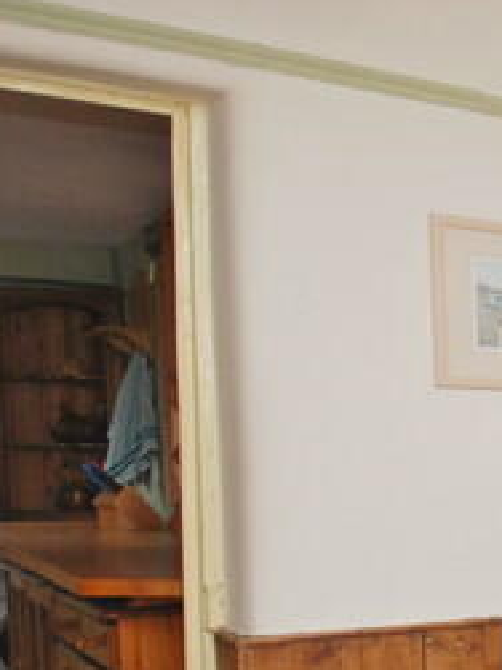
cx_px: 1132
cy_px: 525
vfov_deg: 31.9
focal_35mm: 59
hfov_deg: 15.9
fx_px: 1142
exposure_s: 1/60
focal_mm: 10
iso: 160
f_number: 4
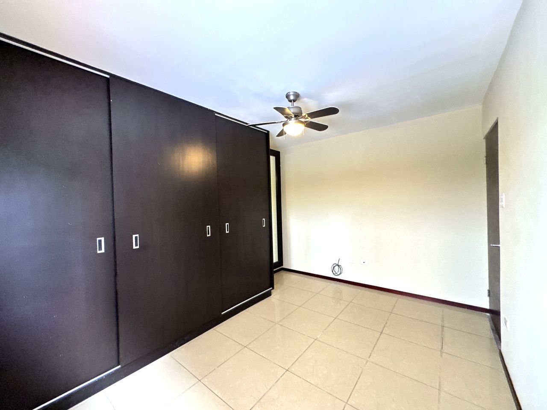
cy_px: 205
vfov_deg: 85.7
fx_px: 221
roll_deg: +2.1
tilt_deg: +0.4
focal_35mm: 14
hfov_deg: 102.1
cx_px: 274
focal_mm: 2.22
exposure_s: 1/59
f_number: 2.2
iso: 1250
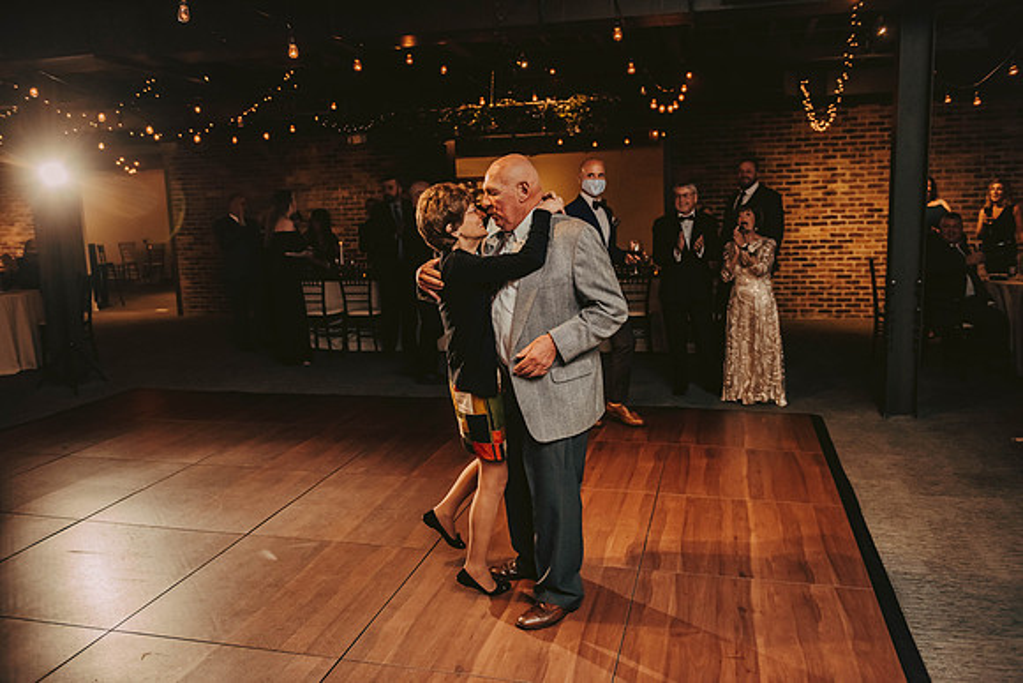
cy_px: 342
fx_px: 881
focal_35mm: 31
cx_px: 512
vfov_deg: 42.3
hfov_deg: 60.3
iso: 2000
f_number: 3.2
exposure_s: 1/200
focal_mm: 31
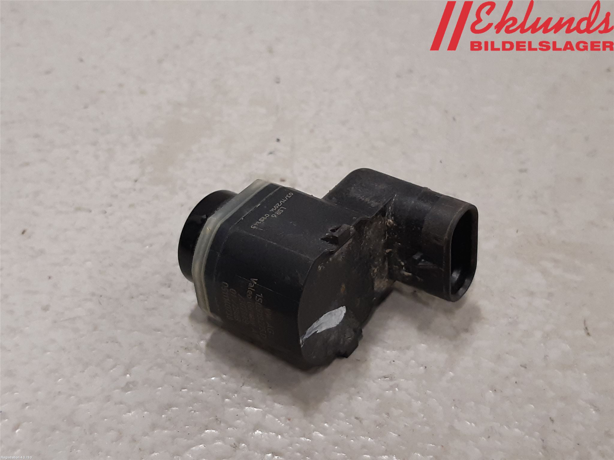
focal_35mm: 26
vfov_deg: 53.1
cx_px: 307
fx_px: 461
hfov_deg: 67.3
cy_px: 230
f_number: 1.7
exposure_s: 1/50
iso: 160
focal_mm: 3.93
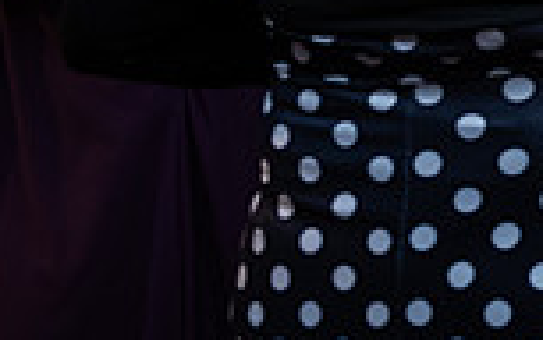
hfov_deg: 13.8
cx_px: 983
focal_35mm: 135
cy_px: -303
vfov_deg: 9.2
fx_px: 2000
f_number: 3.5
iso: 1000
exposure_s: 1/160
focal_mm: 35
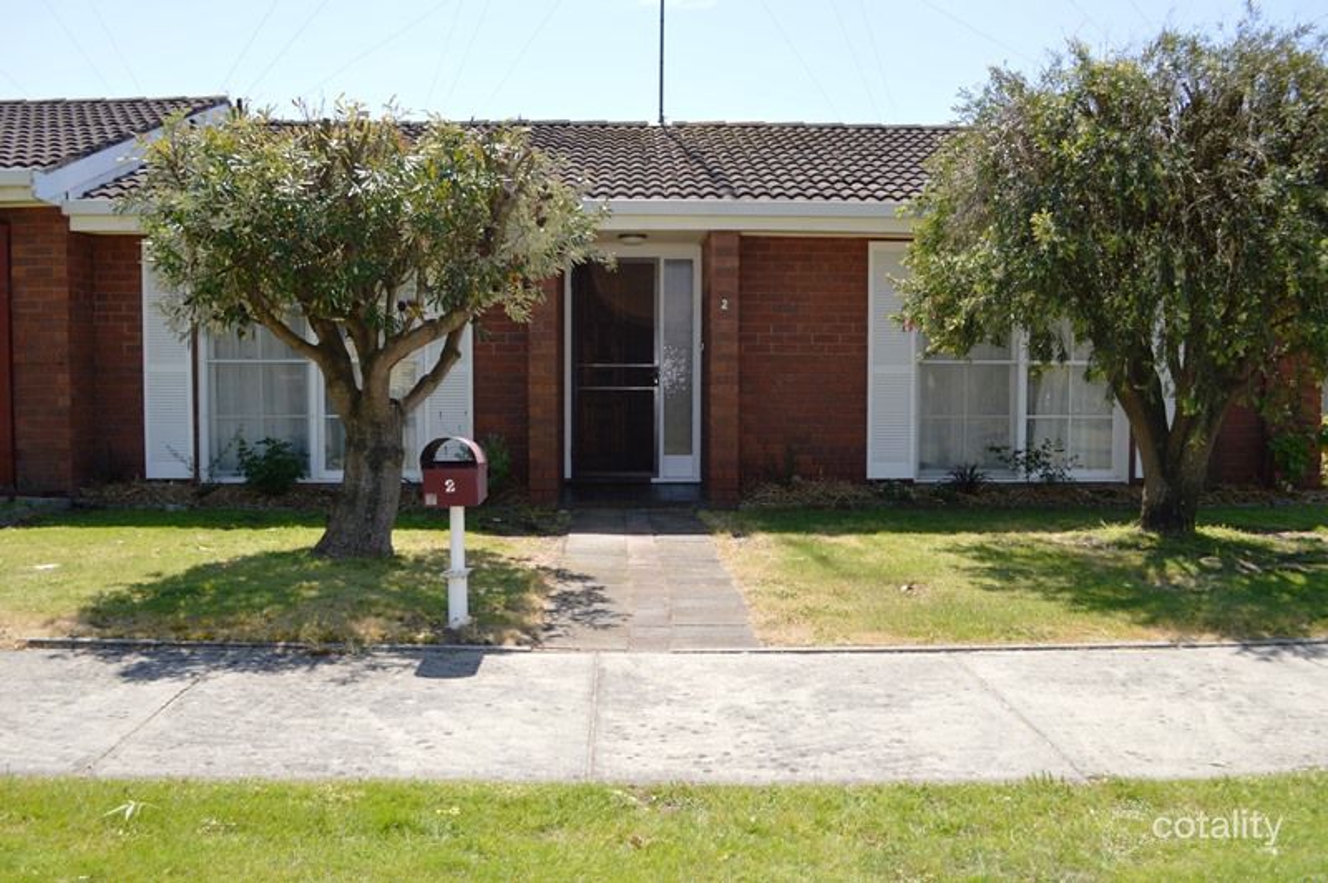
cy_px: 442
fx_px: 1106
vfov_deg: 43.5
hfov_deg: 62.0
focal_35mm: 30
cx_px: 664
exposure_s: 1/200
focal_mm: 20
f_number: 6.3
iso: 100
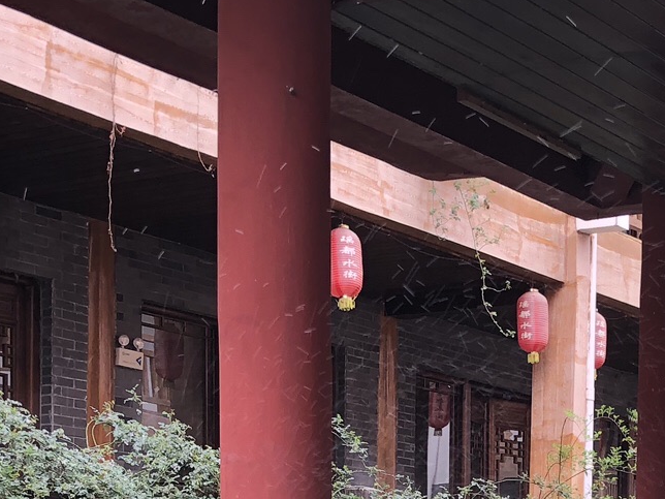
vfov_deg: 15.9
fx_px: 1671
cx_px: 543
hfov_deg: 22.2
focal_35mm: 87
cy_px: 695
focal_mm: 4
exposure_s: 1/120
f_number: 1.8
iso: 32
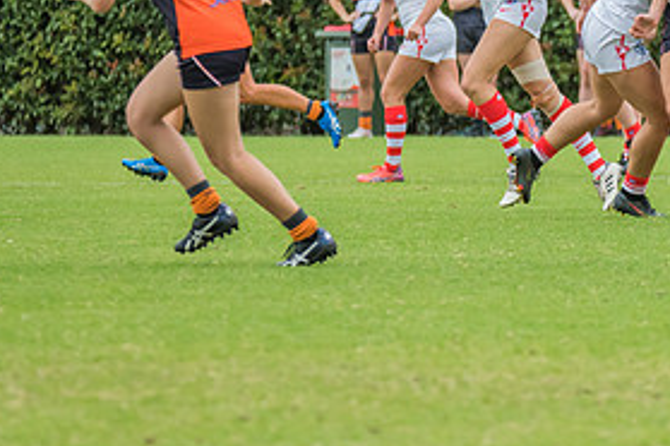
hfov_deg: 3.1
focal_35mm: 655
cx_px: 723
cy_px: 10
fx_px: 12189
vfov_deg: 2.1
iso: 1000
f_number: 7.1
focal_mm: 260
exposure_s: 1/1600
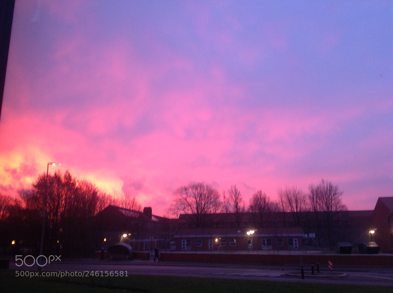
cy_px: 146
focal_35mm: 35
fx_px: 397
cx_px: 196
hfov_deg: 52.7
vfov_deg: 40.6
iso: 125
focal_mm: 4.28
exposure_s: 1/15
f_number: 2.4
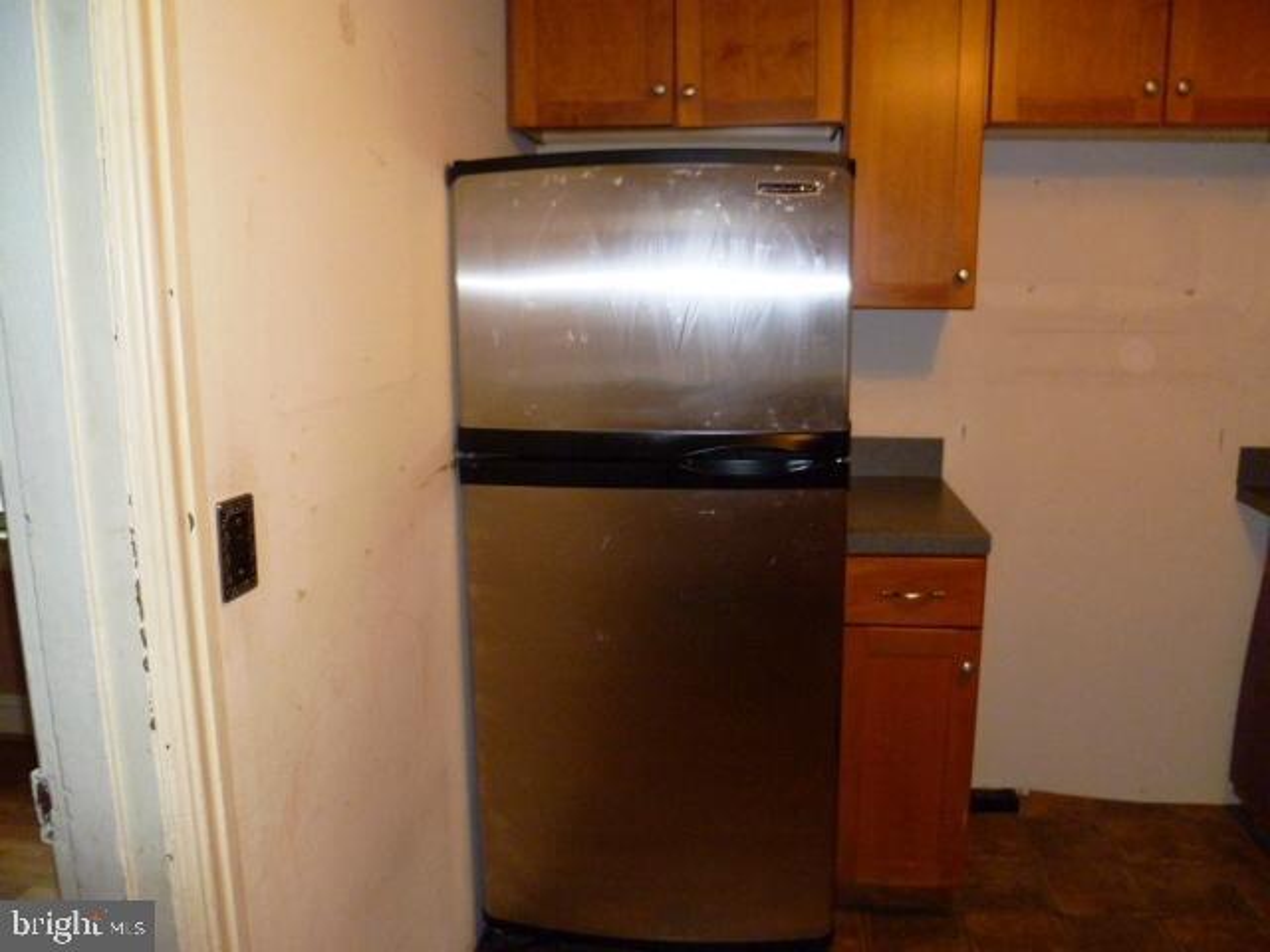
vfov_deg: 49.7
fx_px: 1027
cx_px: 635
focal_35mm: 28
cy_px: 476
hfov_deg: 63.4
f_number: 3.3
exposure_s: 1/30
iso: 400
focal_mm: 5
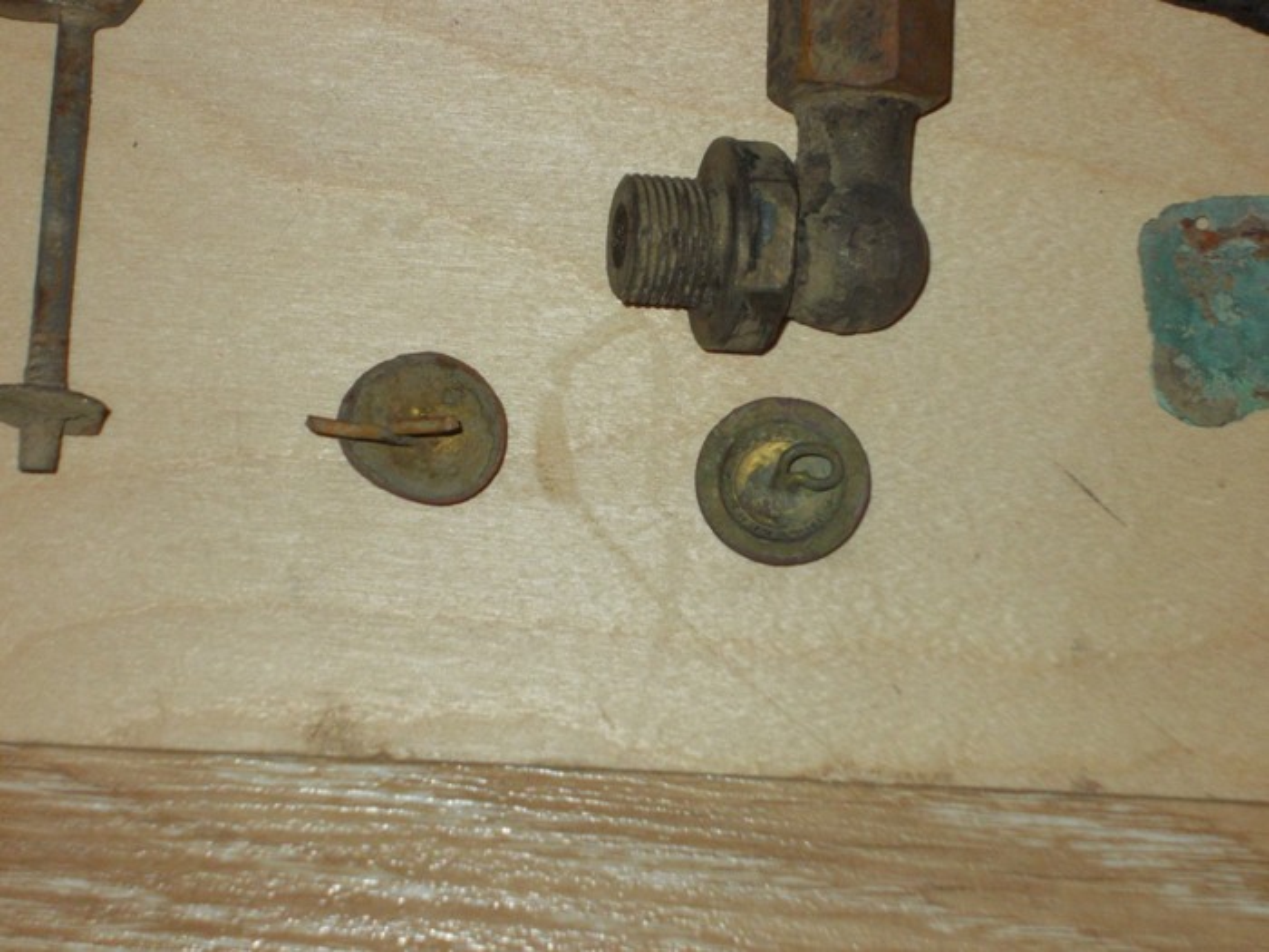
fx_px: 4656
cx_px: 634
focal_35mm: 127
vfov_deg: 11.7
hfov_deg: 15.5
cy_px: 476
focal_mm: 17.9
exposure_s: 1/60
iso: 200
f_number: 6.3
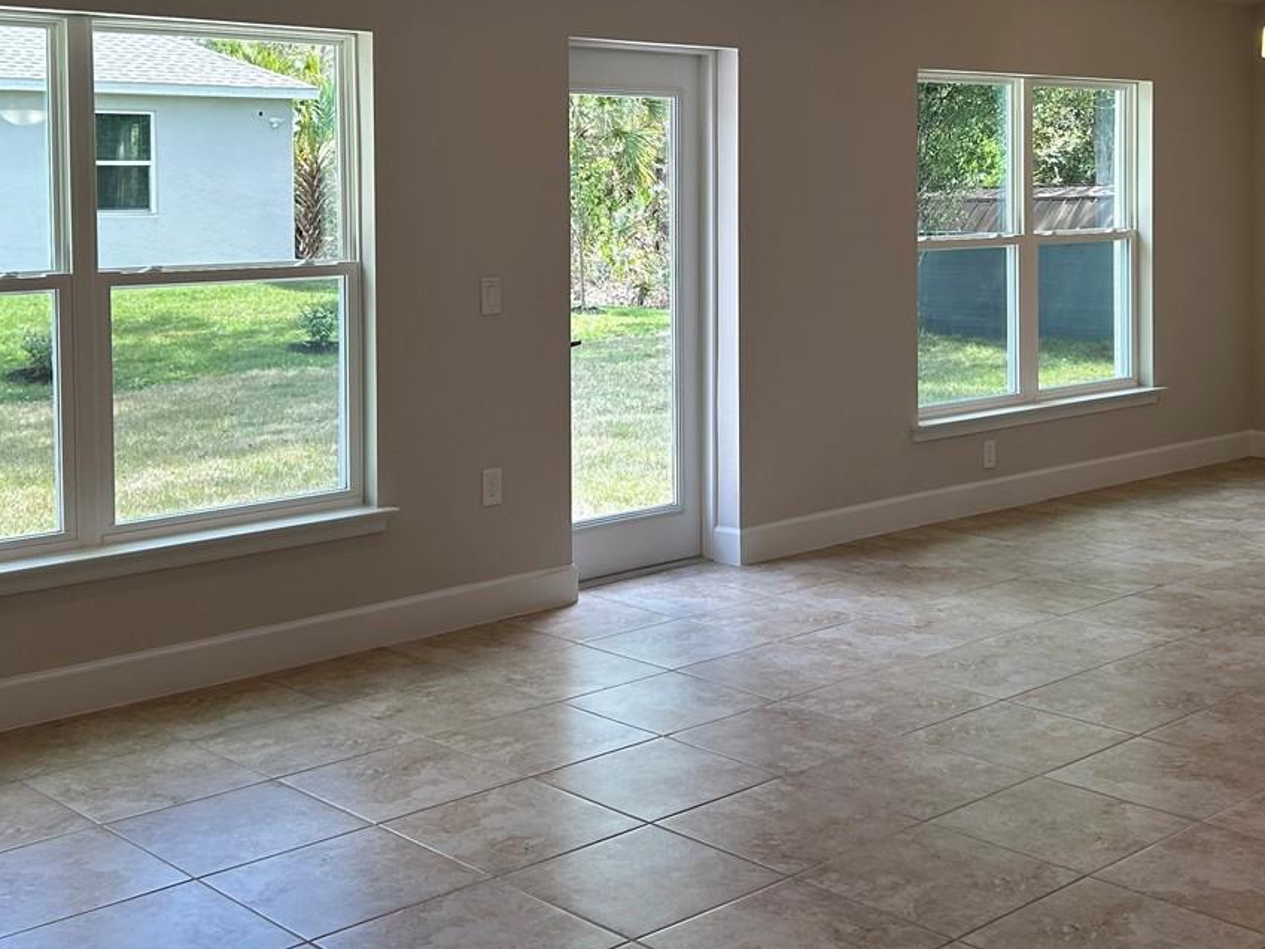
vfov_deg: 29.2
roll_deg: +0.1
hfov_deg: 38.7
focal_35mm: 49
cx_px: 761
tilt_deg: -1.8
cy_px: 229
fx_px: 1791
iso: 50
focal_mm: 5.7
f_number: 1.5
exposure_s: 1/333
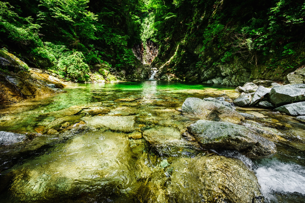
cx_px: 152
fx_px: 136
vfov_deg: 73.8
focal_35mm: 16
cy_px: 102
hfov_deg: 96.7
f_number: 4
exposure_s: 1/320
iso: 200
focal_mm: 16
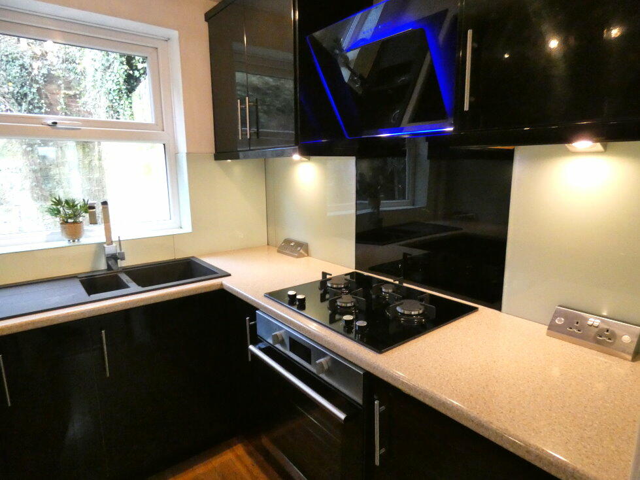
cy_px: 240
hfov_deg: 81.8
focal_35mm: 20
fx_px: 370
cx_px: 320
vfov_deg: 66.0
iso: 1000
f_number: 2.8
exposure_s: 1/125
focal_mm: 3.6
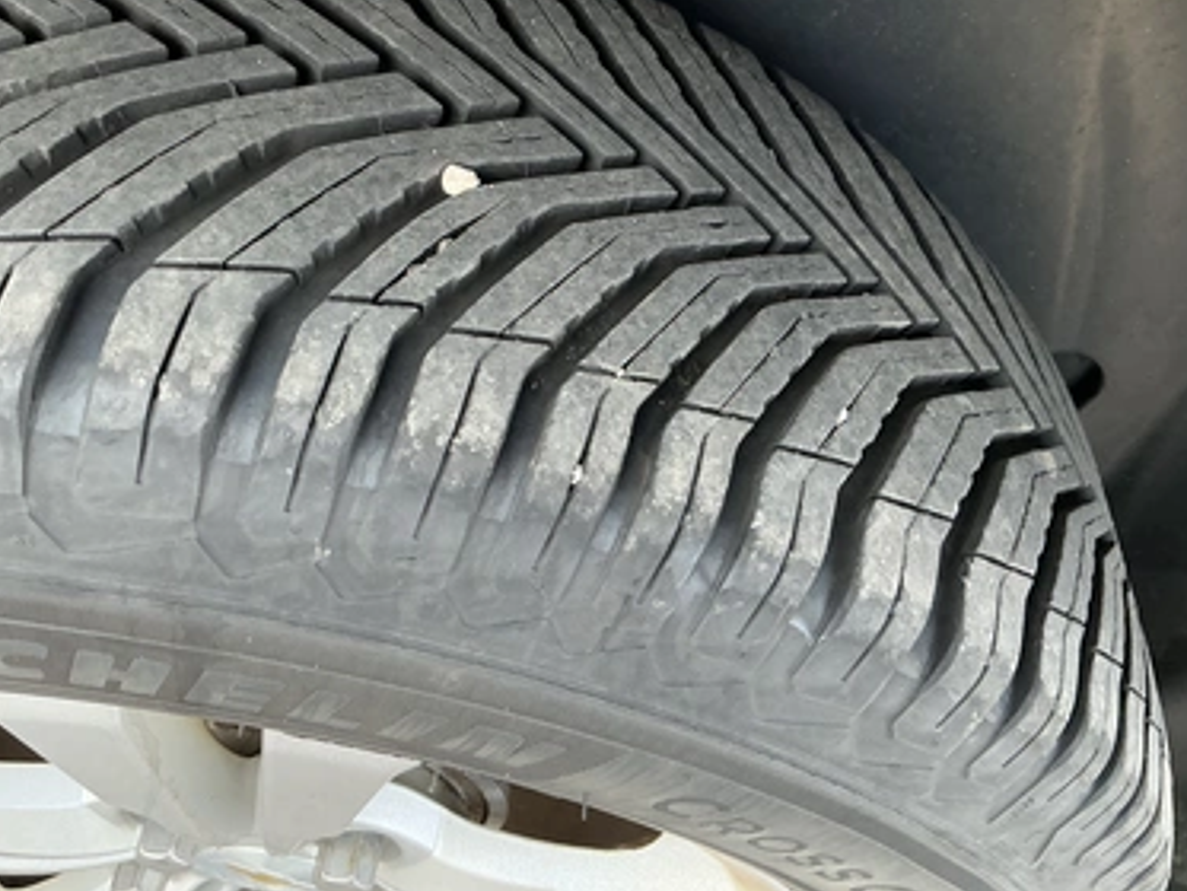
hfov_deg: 59.9
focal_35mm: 30
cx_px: 570
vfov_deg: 46.8
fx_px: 1029
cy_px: 430
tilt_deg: -52.5
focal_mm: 3
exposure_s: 1/122
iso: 40
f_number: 1.8
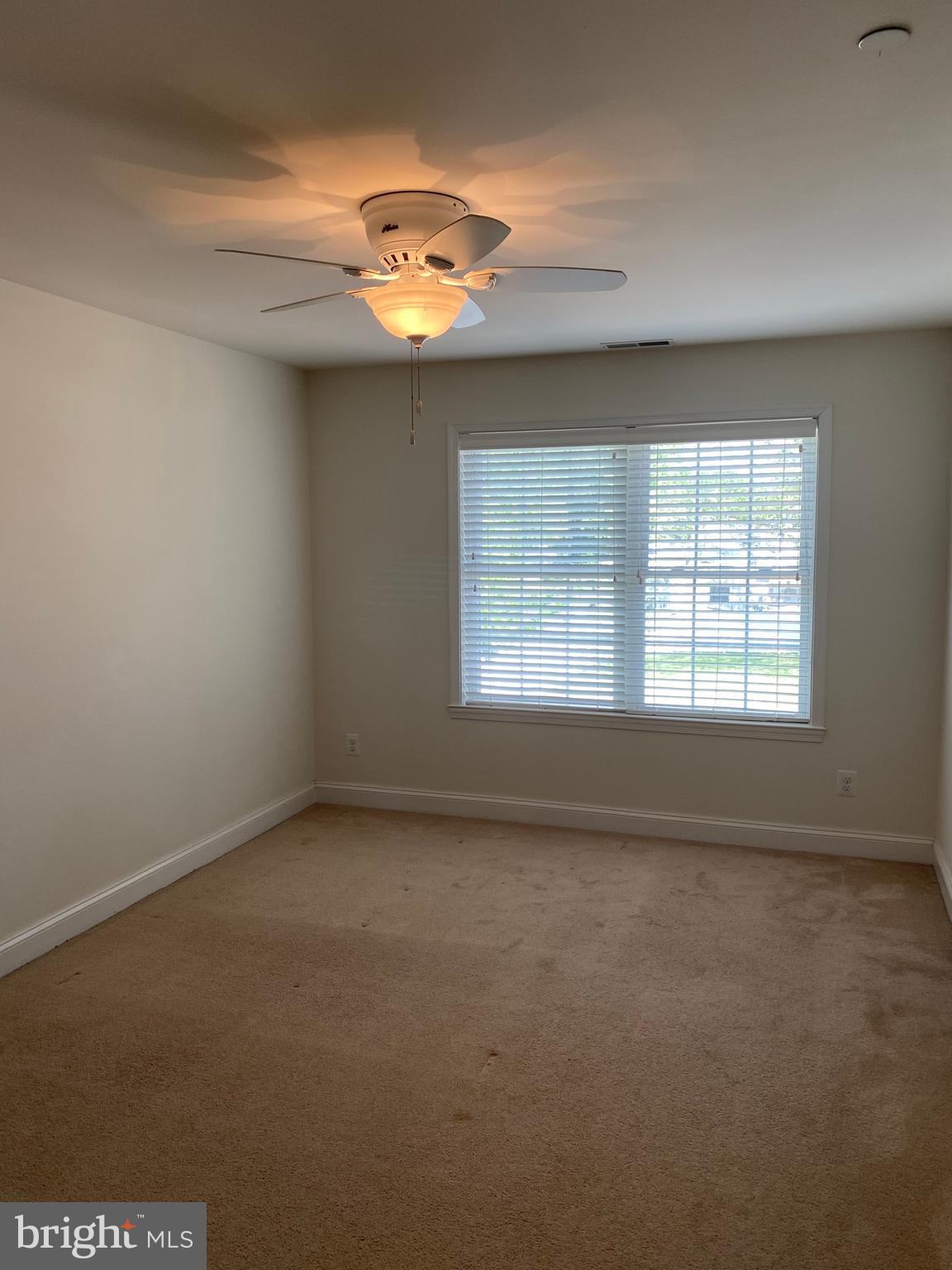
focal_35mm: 26
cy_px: 635
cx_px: 476
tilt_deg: -4.3
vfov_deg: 67.3
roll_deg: -0.4
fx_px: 953
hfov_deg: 53.1
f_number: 1.8
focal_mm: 4.25
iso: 80
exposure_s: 1/120
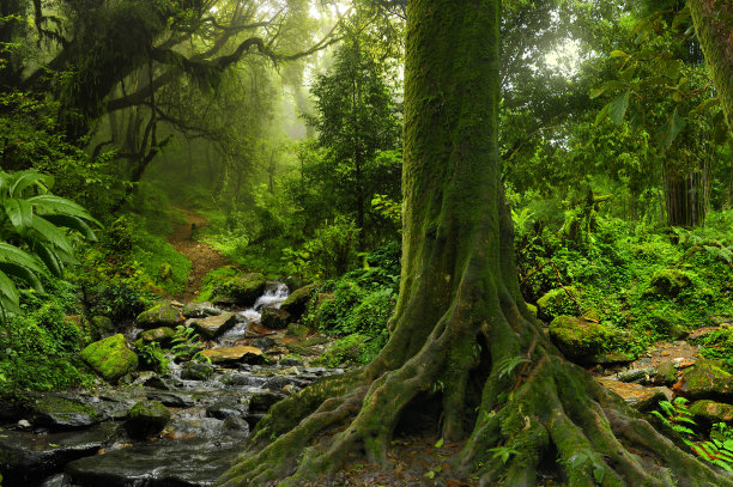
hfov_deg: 73.8
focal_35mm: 24
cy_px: 244
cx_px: 366
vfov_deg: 53.1
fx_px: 488
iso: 640
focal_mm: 24
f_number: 6.3
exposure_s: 1/160
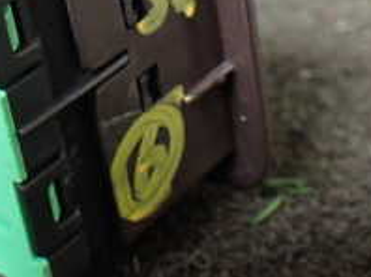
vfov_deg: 15.9
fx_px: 974
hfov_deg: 20.8
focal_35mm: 91
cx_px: 0
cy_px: -6
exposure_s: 1/125
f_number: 2.3
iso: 800
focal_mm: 5.4
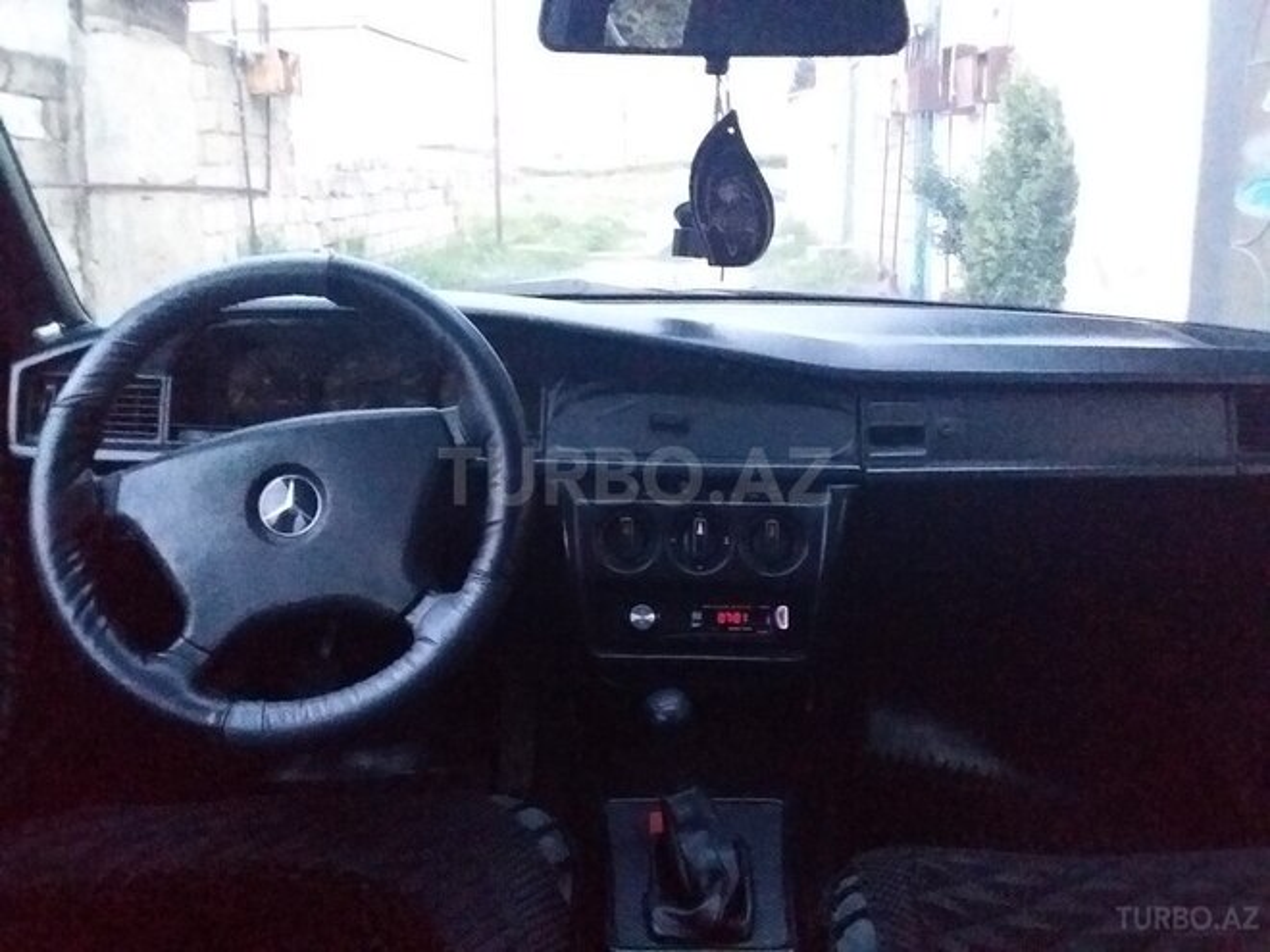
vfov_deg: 45.4
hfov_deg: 58.4
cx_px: 635
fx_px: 1137
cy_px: 476
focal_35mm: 31
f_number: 2.2
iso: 1000
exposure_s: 1/17
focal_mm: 3.3
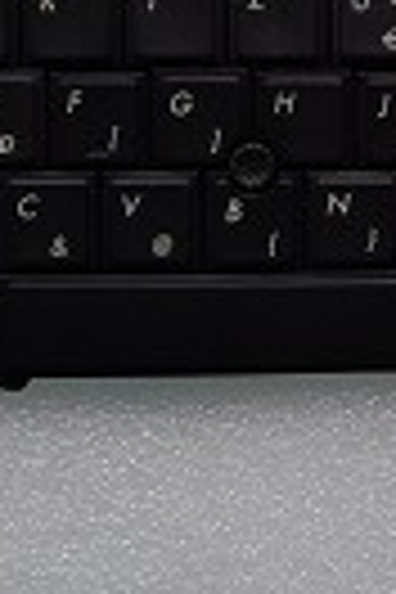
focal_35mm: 107
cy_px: -27
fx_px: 1765
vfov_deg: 18.5
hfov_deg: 12.6
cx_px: 405
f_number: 5.6
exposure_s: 1/13
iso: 100
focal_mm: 6.1
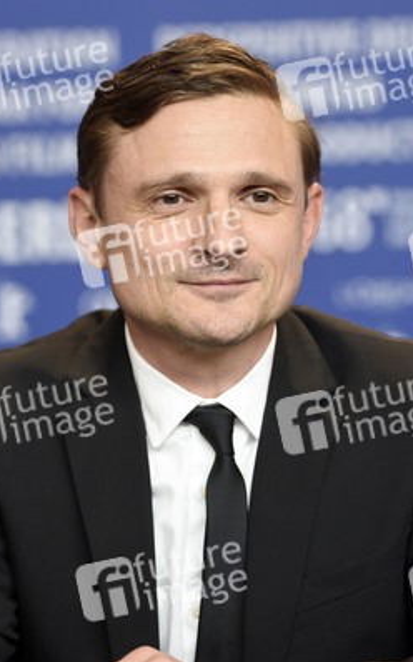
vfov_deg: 13.0
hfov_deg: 8.1
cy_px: 332
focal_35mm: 162
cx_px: 210
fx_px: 2910
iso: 640
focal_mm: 105
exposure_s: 1/250
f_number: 3.2
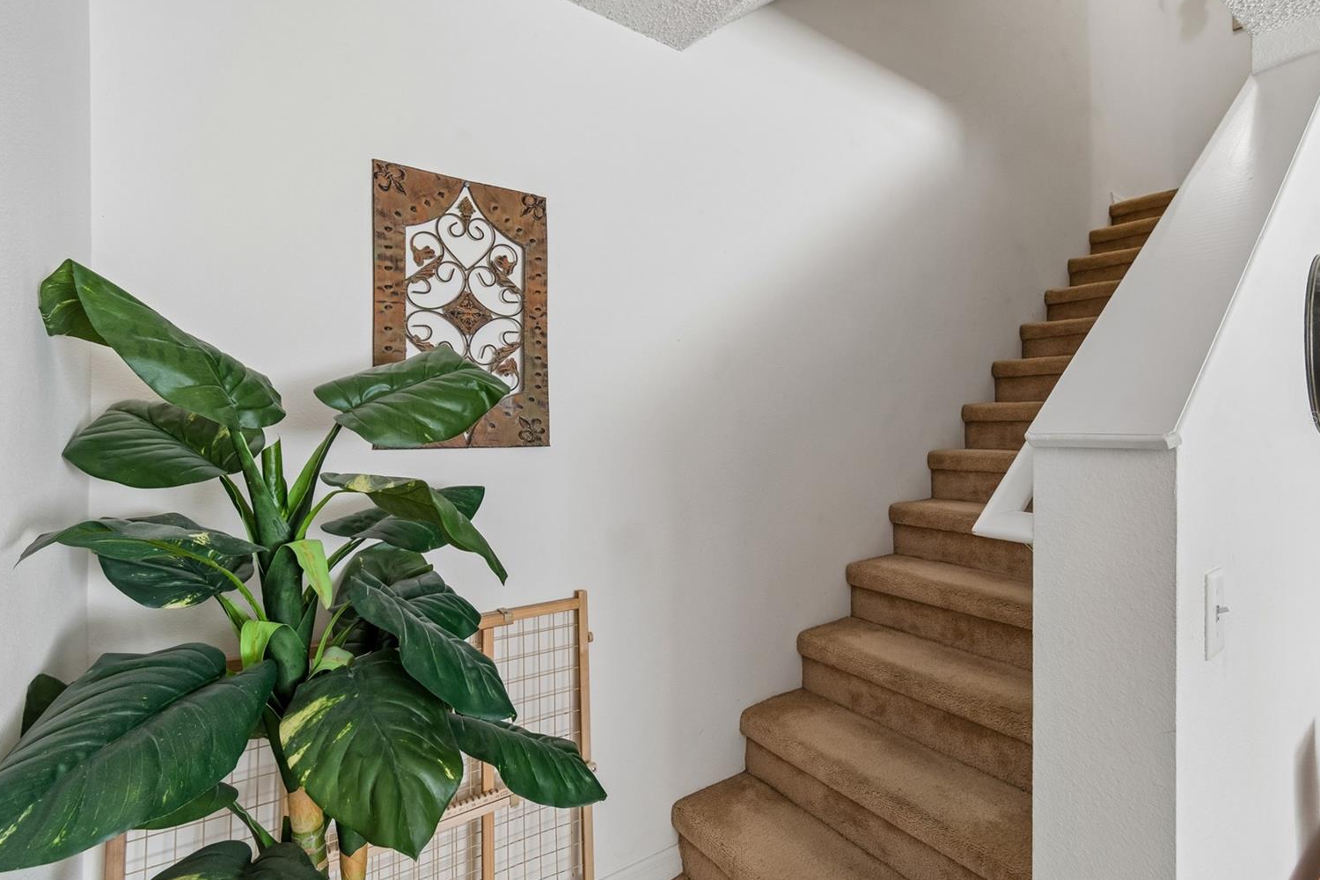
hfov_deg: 96.7
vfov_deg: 73.7
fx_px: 587
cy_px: 417
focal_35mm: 16
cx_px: 684
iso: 100
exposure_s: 1/3.33
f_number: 7.1
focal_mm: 10
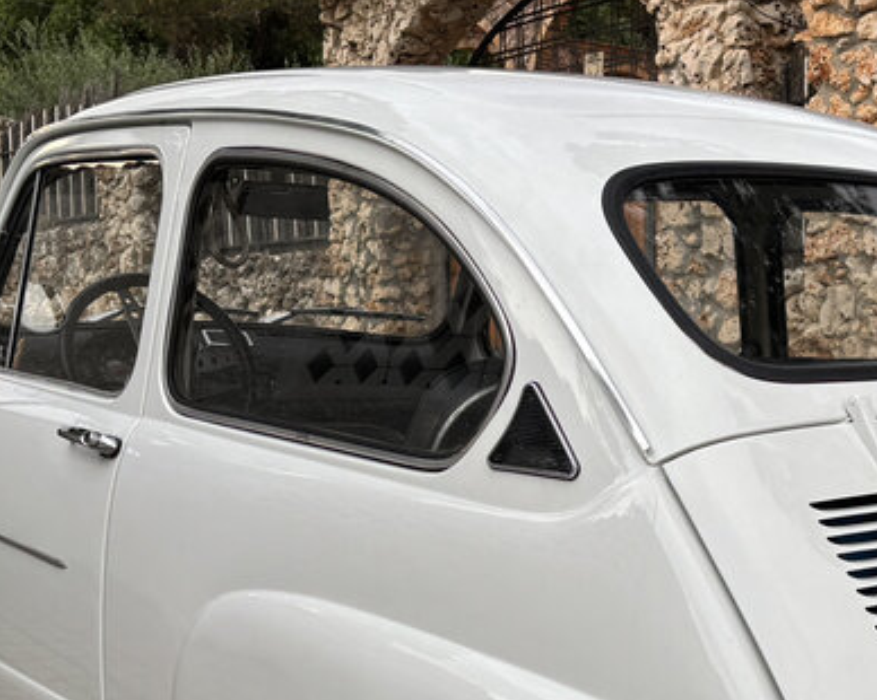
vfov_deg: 22.2
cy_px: 646
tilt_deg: -9.0
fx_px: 1738
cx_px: 592
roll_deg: +0.5
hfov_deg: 28.1
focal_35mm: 67
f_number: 1.6
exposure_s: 1/255
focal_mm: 5.96
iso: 40
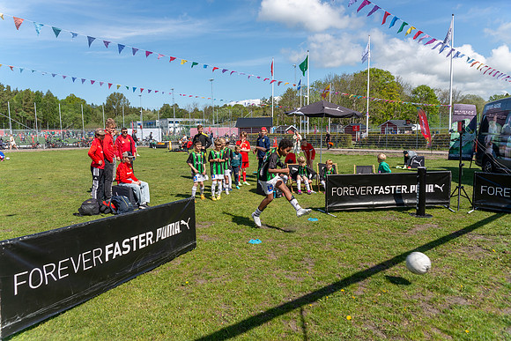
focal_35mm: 24
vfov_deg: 52.9
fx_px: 343
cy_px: 170
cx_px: 256
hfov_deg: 73.4
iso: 100
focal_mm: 24
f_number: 4
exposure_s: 1/800
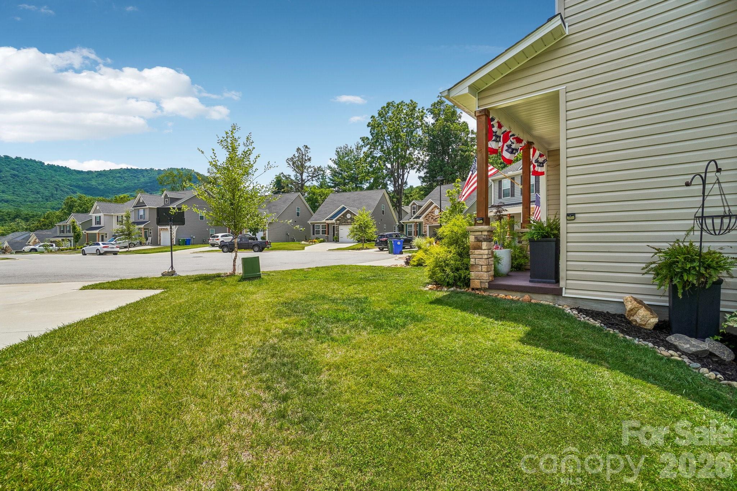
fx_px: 307
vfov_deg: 77.3
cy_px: 246
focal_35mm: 15
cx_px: 368
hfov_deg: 100.4
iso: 100
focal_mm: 10
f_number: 8
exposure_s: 1/250
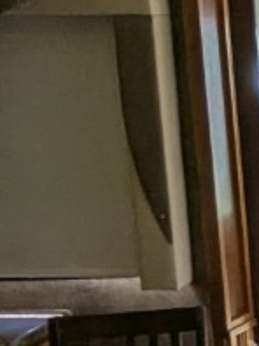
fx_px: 1130
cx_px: 703
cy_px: 257
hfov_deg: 10.4
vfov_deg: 17.3
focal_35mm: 113
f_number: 2.2
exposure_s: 1/187
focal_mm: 2.35
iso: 48
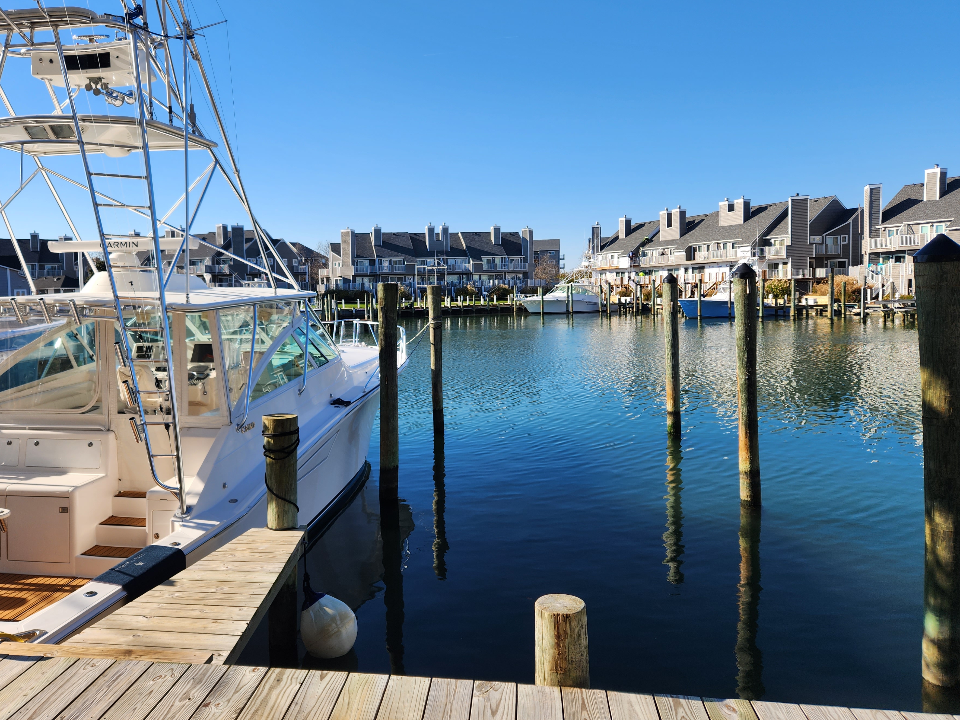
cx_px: 423
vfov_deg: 53.1
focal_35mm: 26
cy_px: 349
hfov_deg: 67.1
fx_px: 721
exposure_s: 1/1314
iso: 20
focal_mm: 5.4
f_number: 1.8
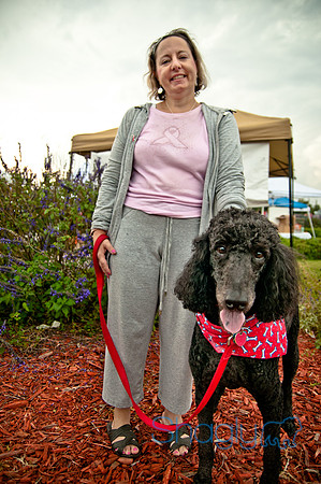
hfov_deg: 50.3
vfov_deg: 70.5
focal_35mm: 26
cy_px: 242
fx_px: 342
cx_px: 160
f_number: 2.8
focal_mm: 17
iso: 400
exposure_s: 1/320
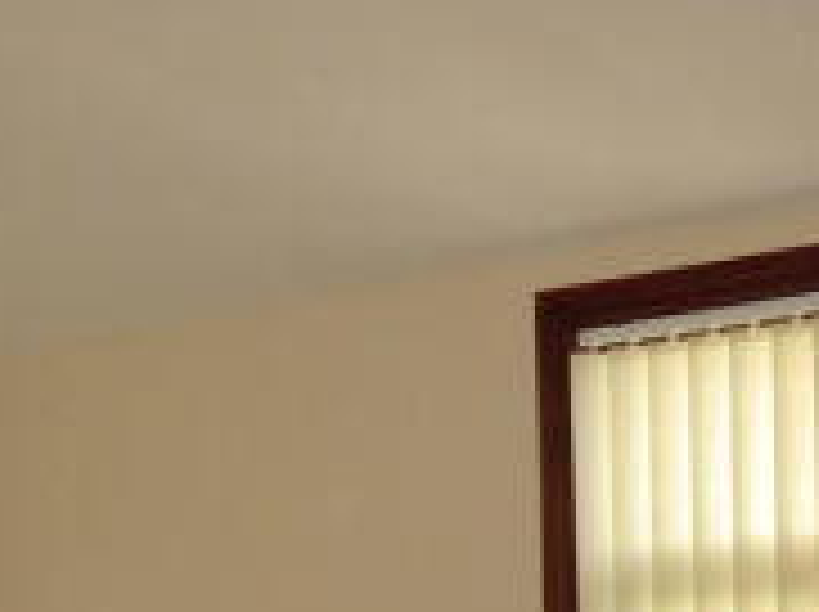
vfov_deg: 14.9
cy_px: 871
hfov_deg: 20.9
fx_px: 2197
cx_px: 200
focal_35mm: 93
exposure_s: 1/60
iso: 200
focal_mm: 5.2
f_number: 3.5
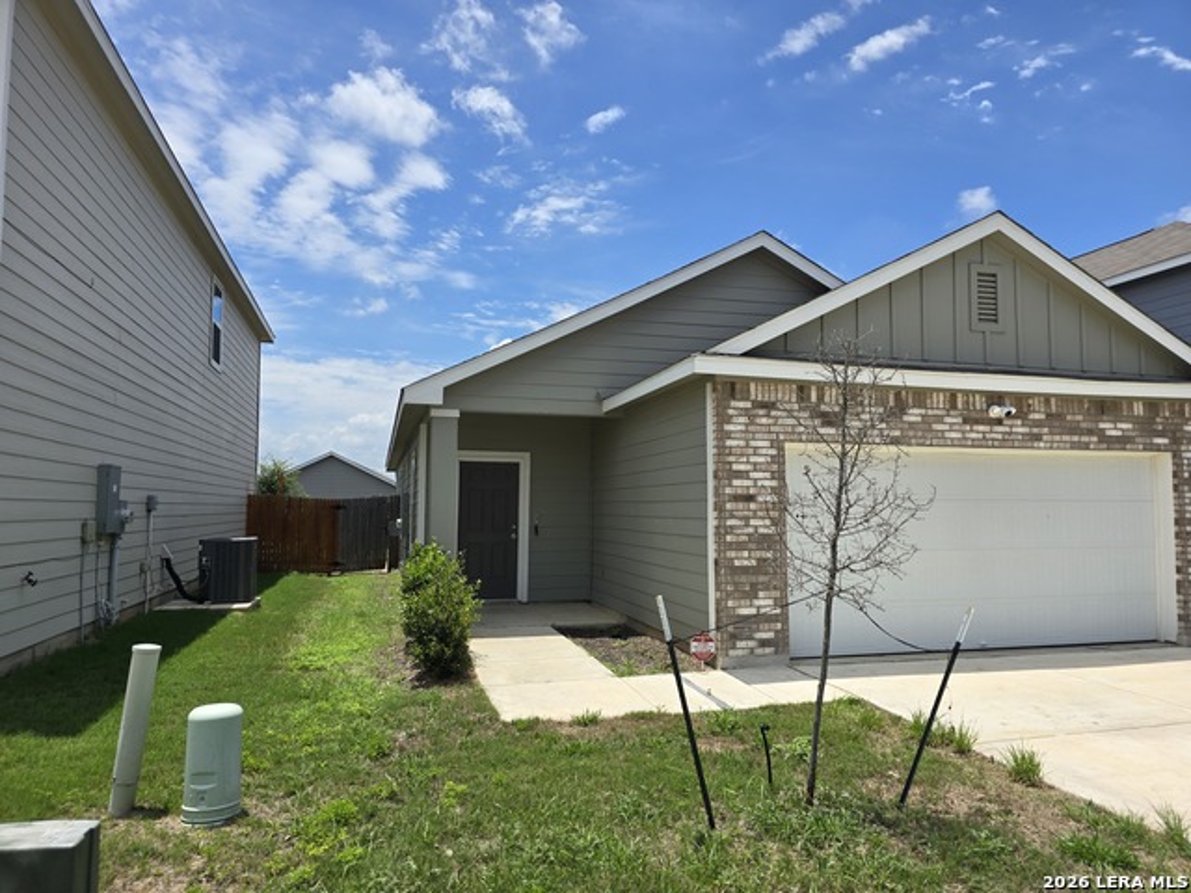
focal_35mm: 23
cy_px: 446
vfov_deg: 58.9
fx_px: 791
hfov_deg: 73.9
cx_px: 596
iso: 12
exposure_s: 1/1099
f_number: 1.7
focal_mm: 6.3
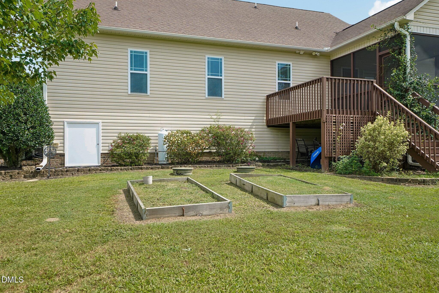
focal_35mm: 27
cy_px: 146
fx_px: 329
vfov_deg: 47.9
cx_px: 220
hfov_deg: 67.4
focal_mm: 18
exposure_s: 1/250
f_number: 8
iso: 400
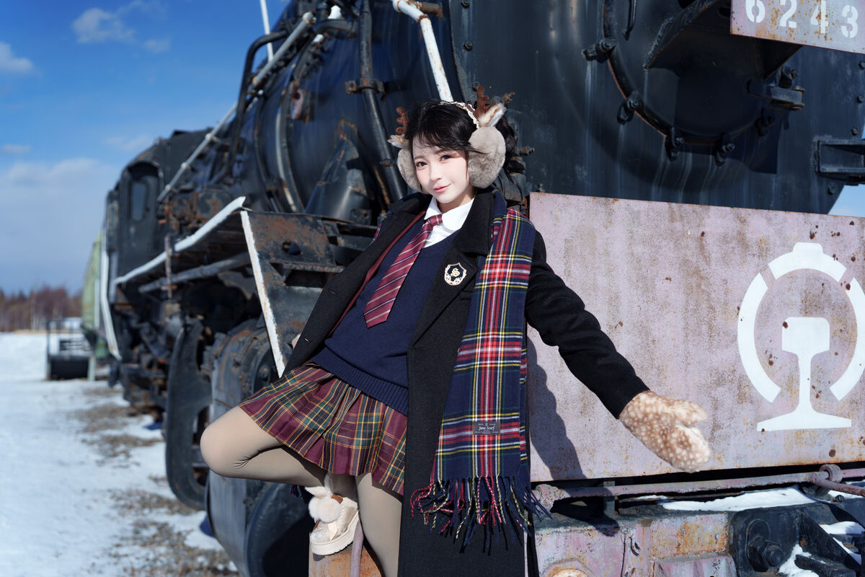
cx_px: 432
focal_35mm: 35
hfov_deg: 54.4
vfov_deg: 37.9
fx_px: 841
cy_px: 288
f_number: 2.8
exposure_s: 1/4000
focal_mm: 35
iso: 100
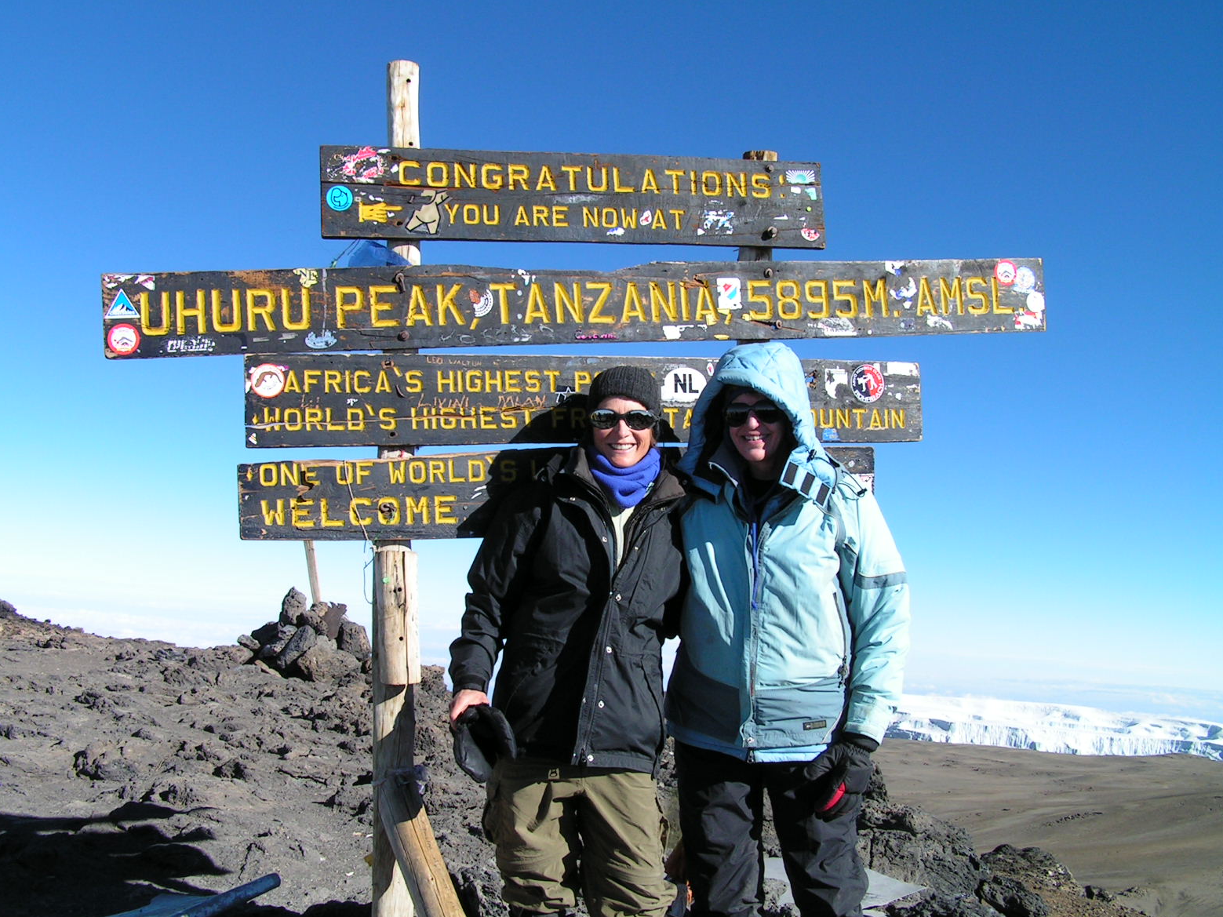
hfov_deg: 47.9
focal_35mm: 39
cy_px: 457
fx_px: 1378
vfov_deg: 36.8
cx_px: 607
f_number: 5.6
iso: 50
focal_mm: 6.3
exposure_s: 1/400
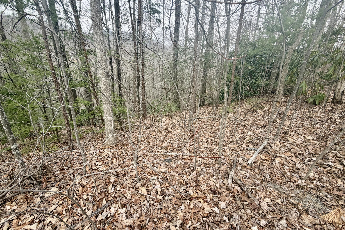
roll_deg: -3.9
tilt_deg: -18.9
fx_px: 144
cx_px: 168
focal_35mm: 15
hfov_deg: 100.4
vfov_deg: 77.3
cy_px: 113
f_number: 2.2
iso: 50
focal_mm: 2.22
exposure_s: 1/121
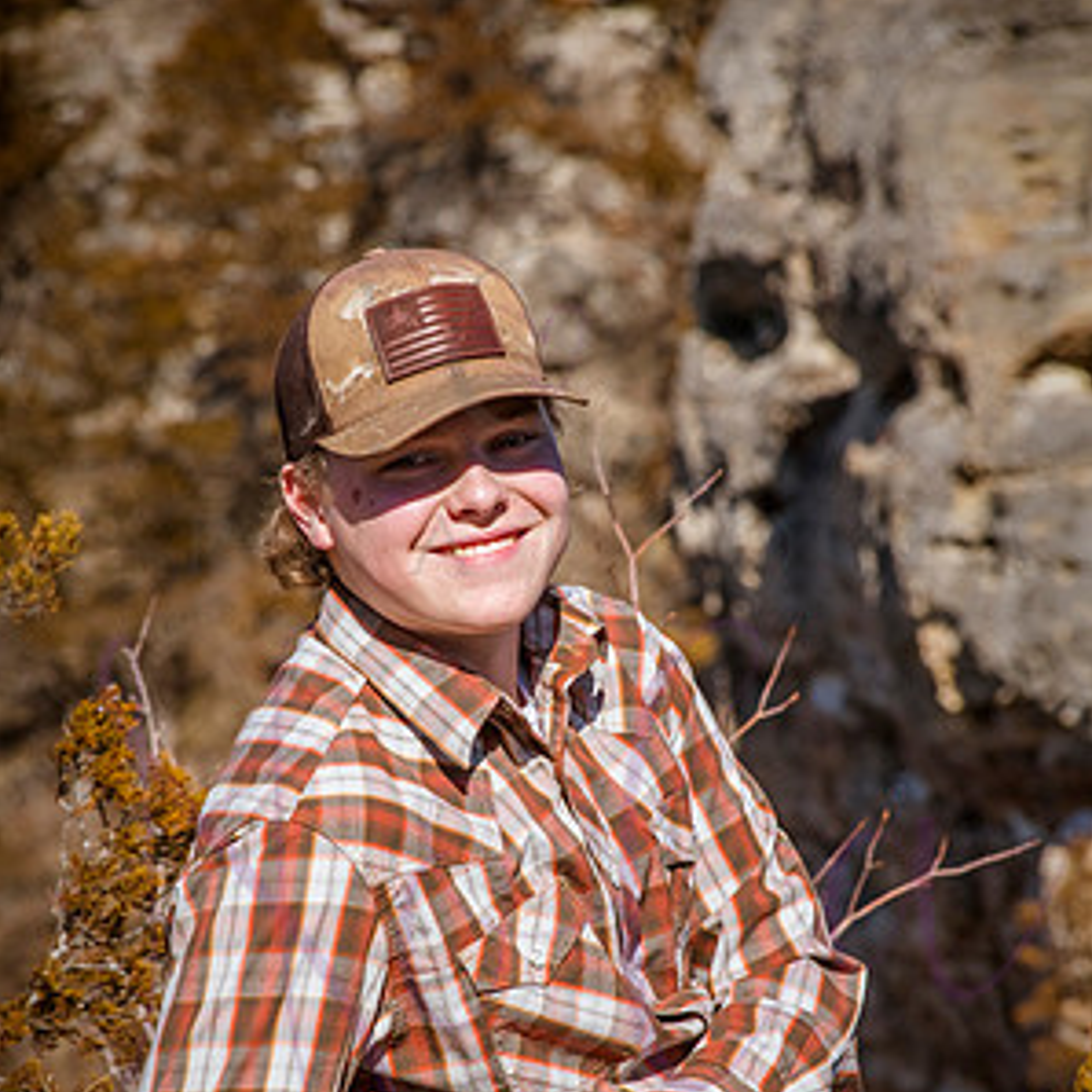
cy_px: 674
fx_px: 9172
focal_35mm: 257
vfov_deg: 6.8
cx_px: 546
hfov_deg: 6.8
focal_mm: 200
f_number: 14
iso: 800
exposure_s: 1/1000
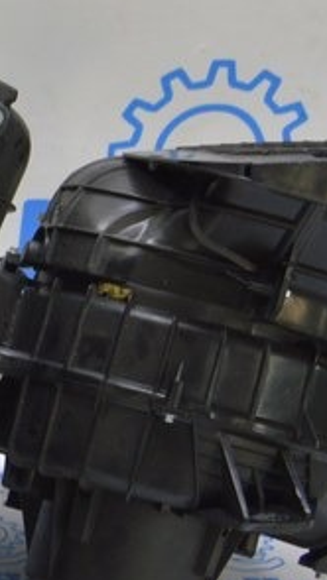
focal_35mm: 109
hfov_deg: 9.9
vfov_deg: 19.6
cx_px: -425
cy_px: 207
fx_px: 1680
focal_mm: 20
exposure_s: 1/20
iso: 400
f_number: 5.6
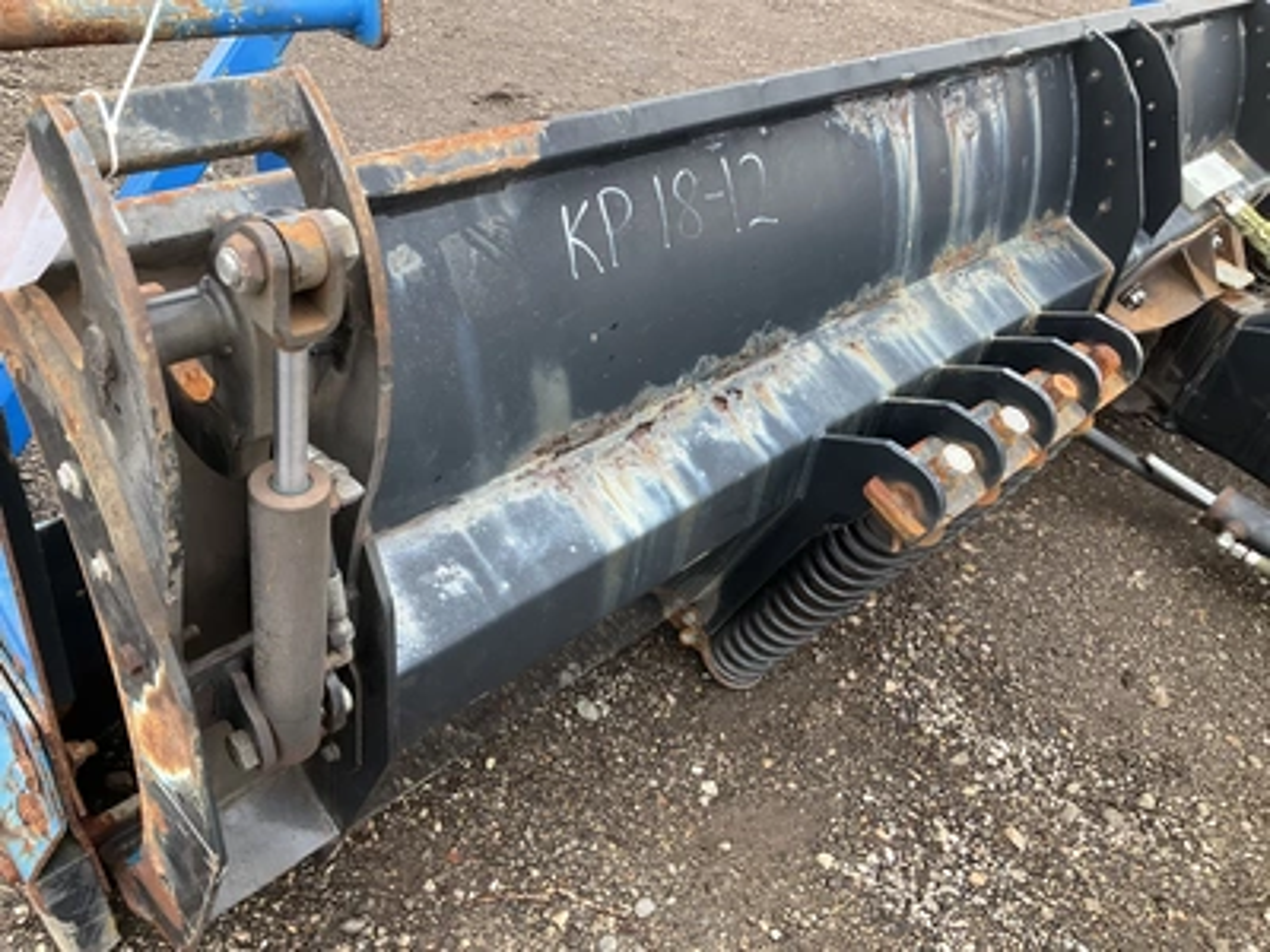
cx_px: 635
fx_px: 1064
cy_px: 476
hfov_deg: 61.7
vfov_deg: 48.2
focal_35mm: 29
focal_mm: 3
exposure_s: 1/122
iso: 40
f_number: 1.8
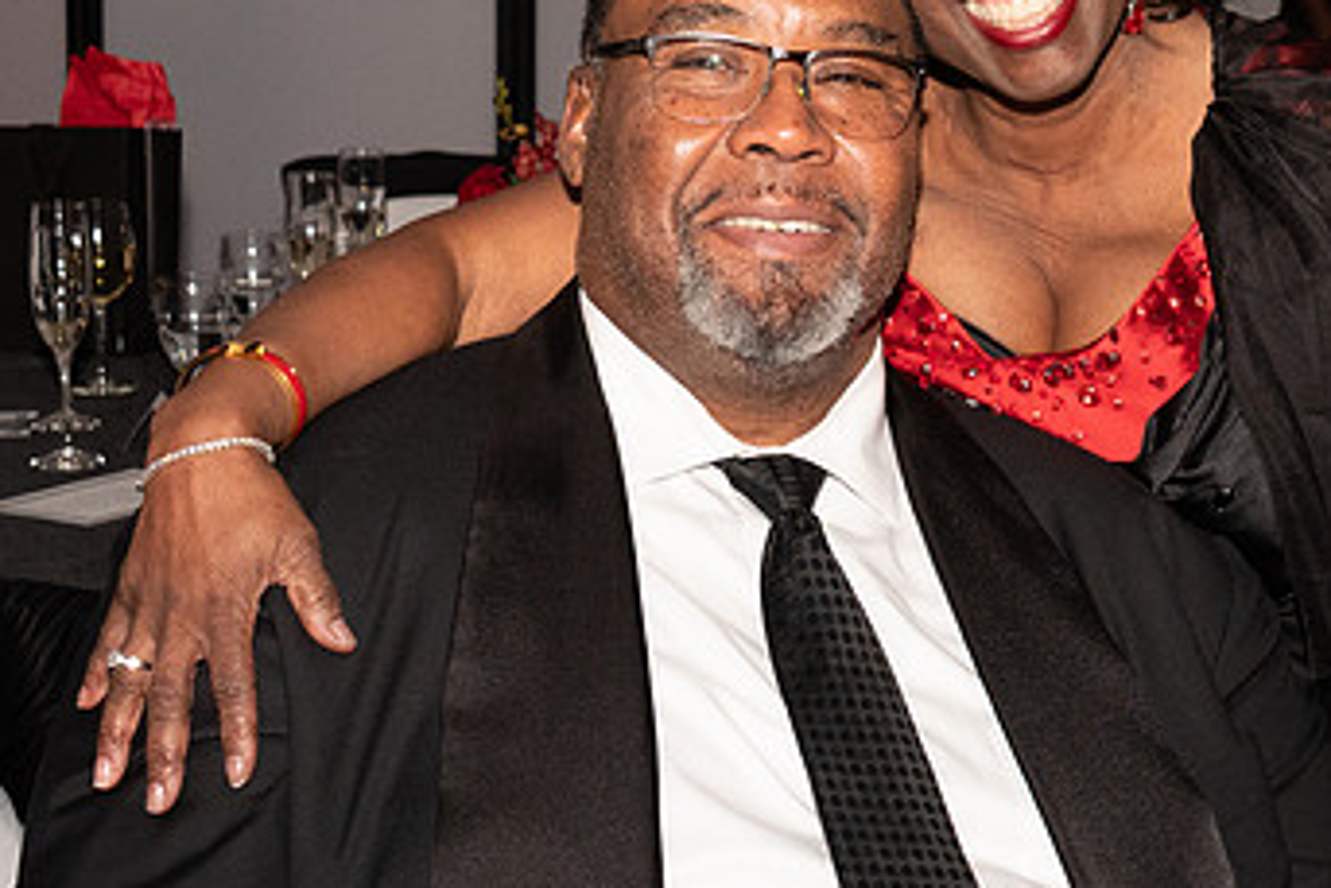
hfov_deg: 23.1
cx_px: 834
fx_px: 3255
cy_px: 227
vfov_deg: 15.5
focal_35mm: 88
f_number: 8
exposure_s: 1/100
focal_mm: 35
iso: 2000
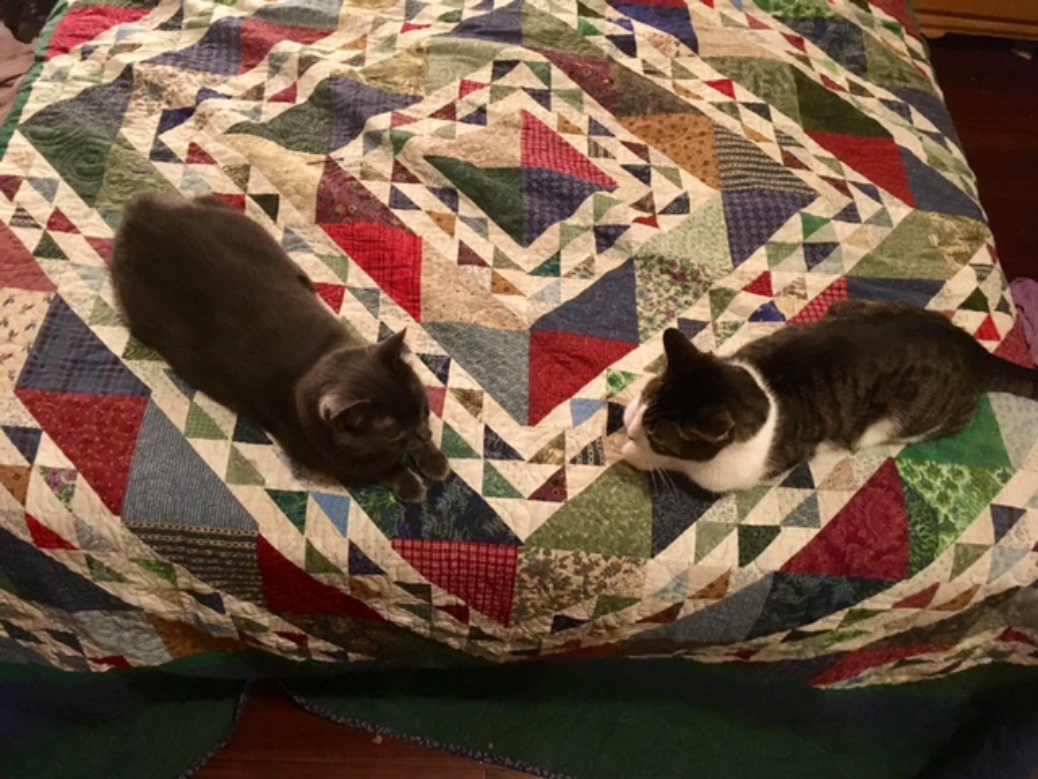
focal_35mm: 29
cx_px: 519
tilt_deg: -55.5
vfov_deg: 48.2
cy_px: 390
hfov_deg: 61.7
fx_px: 870
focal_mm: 4.15
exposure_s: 1/15
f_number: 2.2
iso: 400
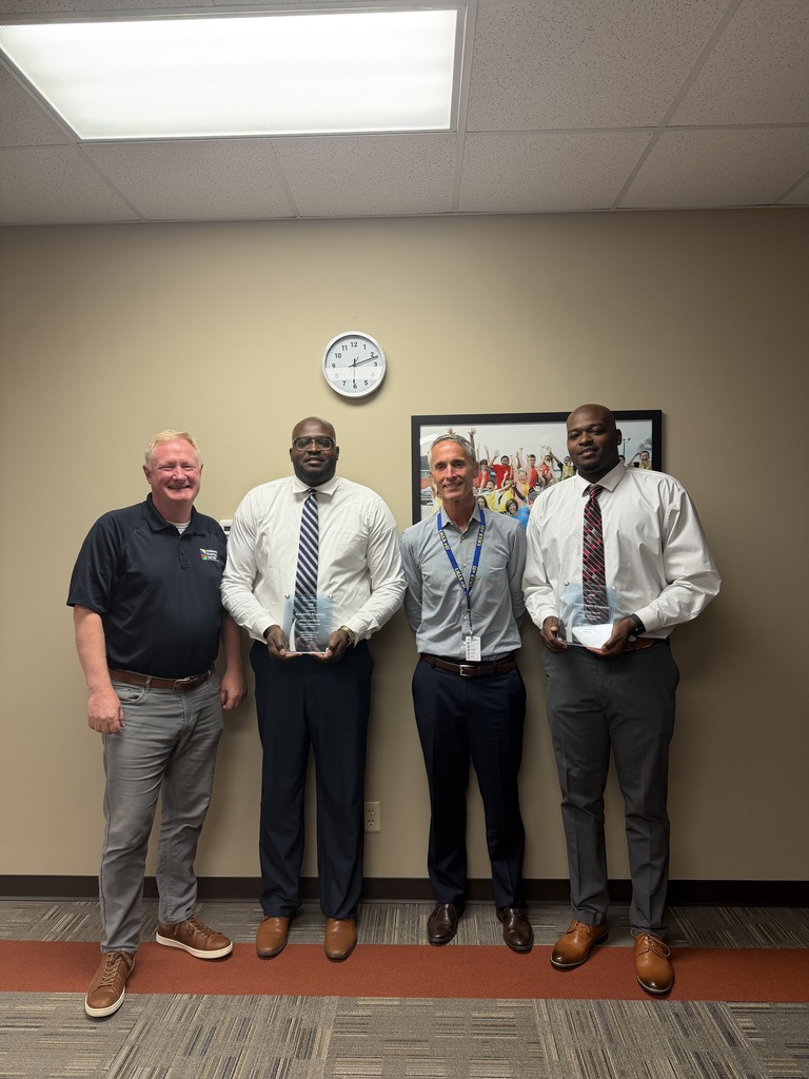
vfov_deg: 71.6
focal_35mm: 24
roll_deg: +0.8
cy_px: 540
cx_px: 404
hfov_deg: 56.8
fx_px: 748
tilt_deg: -2.6
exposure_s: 1/120
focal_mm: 6.76
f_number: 1.78
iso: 160
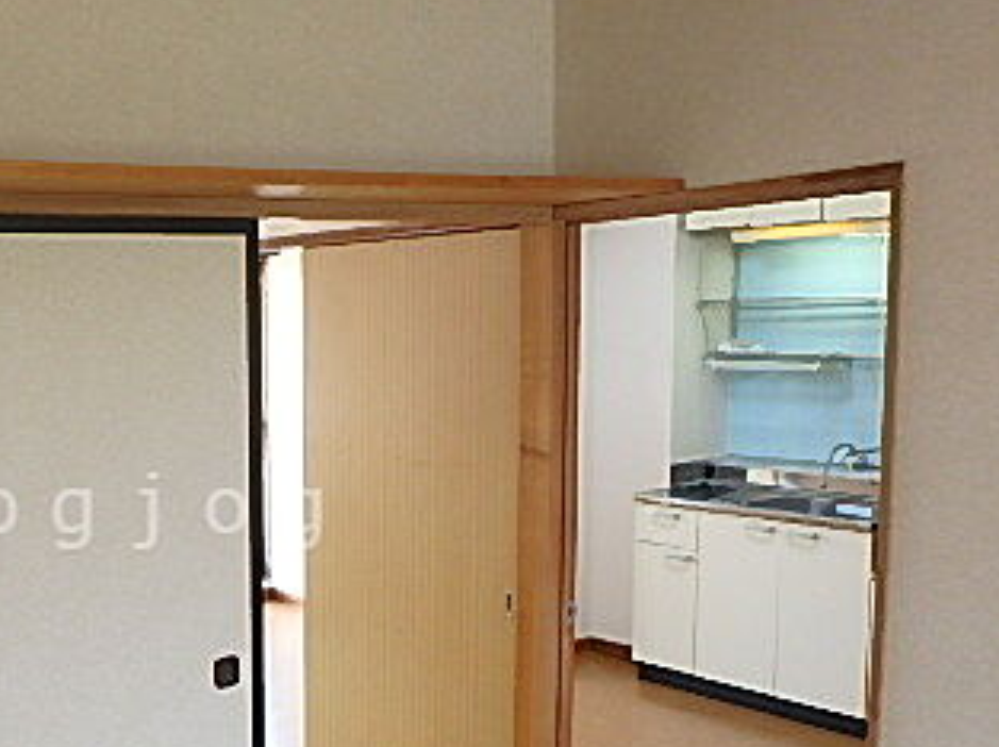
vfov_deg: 33.2
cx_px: 121
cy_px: 511
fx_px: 1240
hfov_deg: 40.9
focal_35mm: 43
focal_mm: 3.7
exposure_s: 1/40
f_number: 3.5
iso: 200
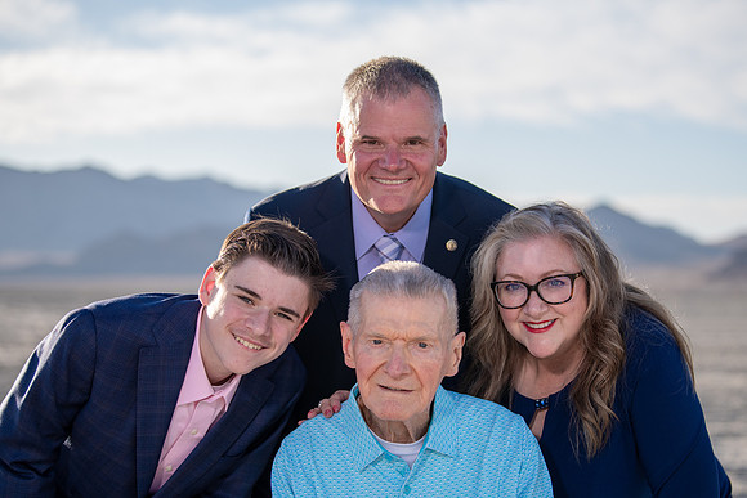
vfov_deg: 16.3
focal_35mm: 84
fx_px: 1743
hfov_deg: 24.2
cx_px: 401
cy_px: 283
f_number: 2.8
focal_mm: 72
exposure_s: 1/1600
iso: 200
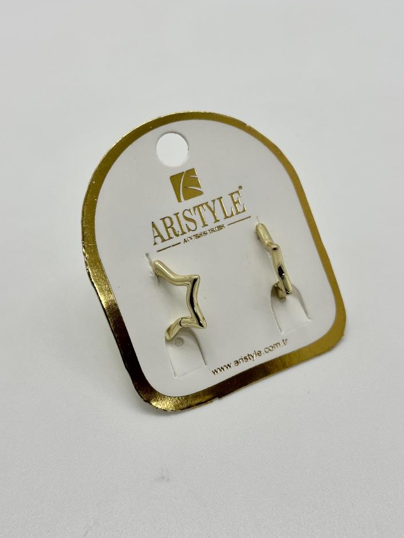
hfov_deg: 28.0
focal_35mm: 52
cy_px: 268
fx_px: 809
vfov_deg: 36.8
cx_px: 202
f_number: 1.78
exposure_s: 1/267
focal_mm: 6.86
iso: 64
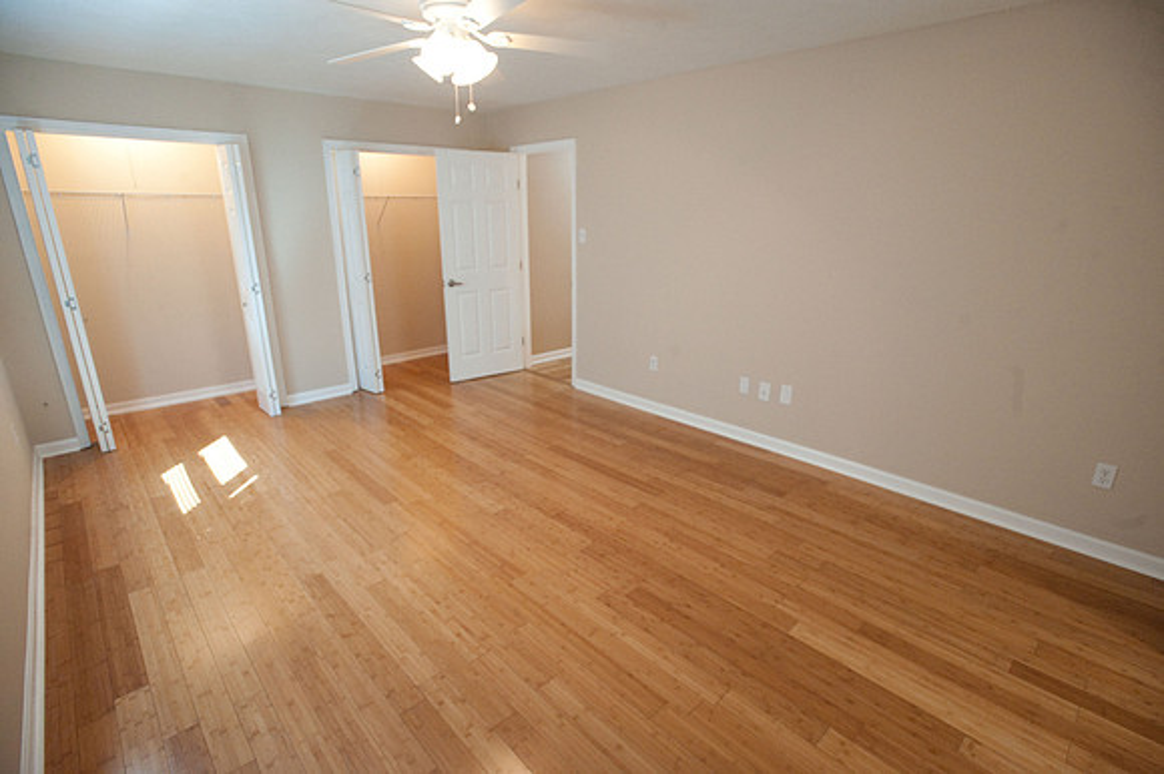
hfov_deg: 93.3
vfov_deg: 70.4
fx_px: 549
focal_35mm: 17
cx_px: 582
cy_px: 387
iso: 3200
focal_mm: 17
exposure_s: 1/100
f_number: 5.6
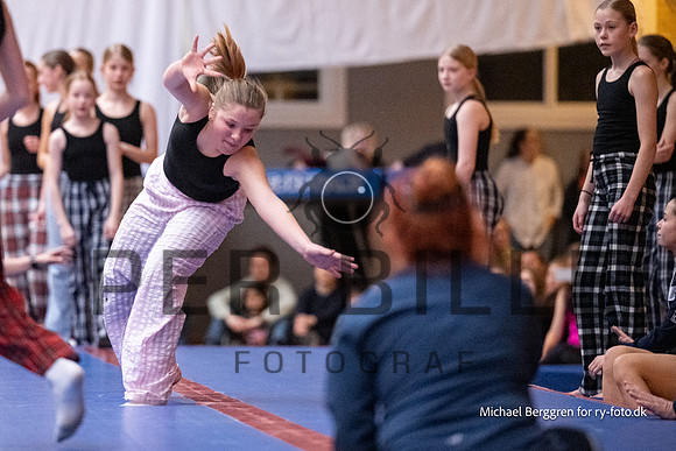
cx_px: 218
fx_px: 5157
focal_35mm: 275
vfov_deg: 5.0
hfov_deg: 7.5
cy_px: 172
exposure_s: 1/1250
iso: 12800
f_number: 3.2
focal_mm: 200
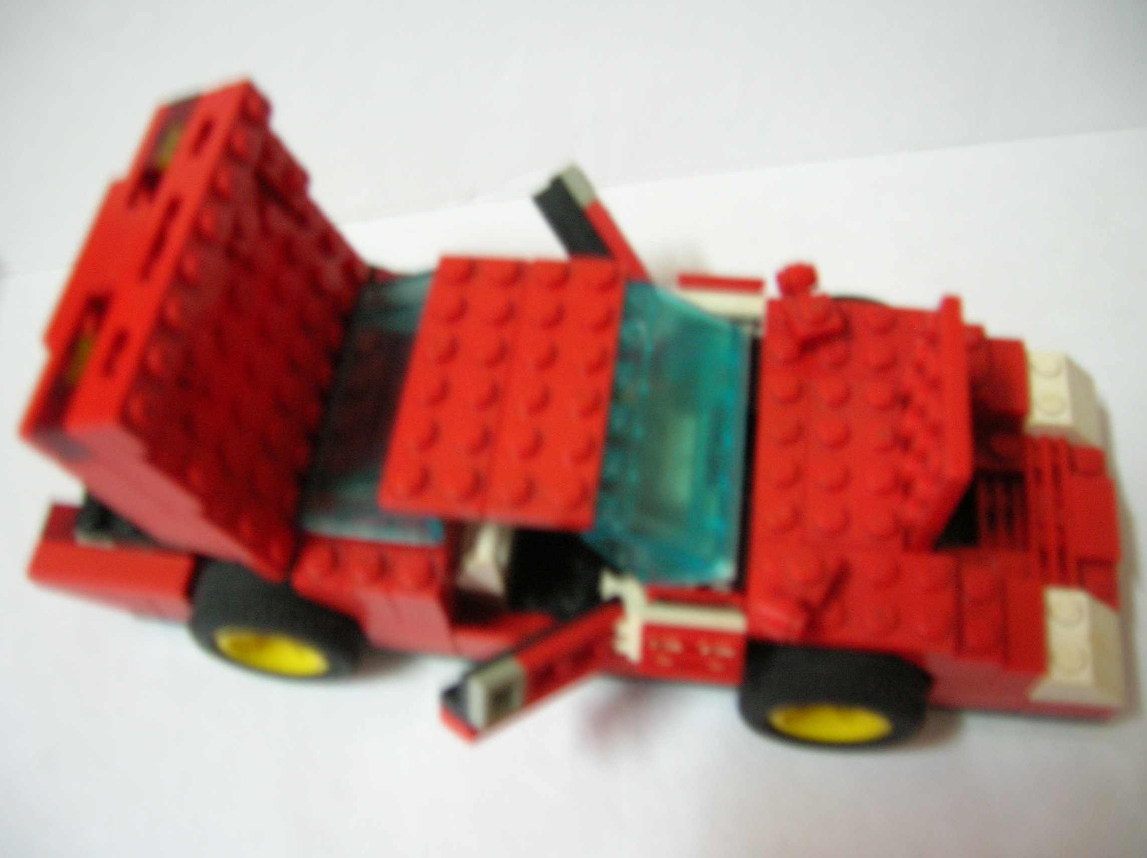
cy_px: 429
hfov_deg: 54.0
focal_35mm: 34
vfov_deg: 41.7
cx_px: 574
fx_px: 1126
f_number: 2.9
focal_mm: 5.7
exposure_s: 1/2.3
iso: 100
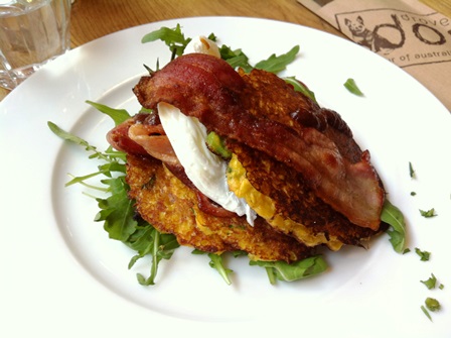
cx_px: 226
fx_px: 456
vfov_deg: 40.6
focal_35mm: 35
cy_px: 169
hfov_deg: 52.7
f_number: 2.8
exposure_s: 1/20
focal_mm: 3.85
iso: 80
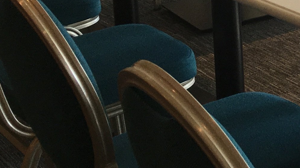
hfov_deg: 15.0
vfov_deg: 9.1
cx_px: 514
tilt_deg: -9.4
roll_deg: +1.3
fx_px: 1010
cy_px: -137
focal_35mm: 127
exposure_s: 1/50
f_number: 2.2
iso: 32
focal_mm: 4.15
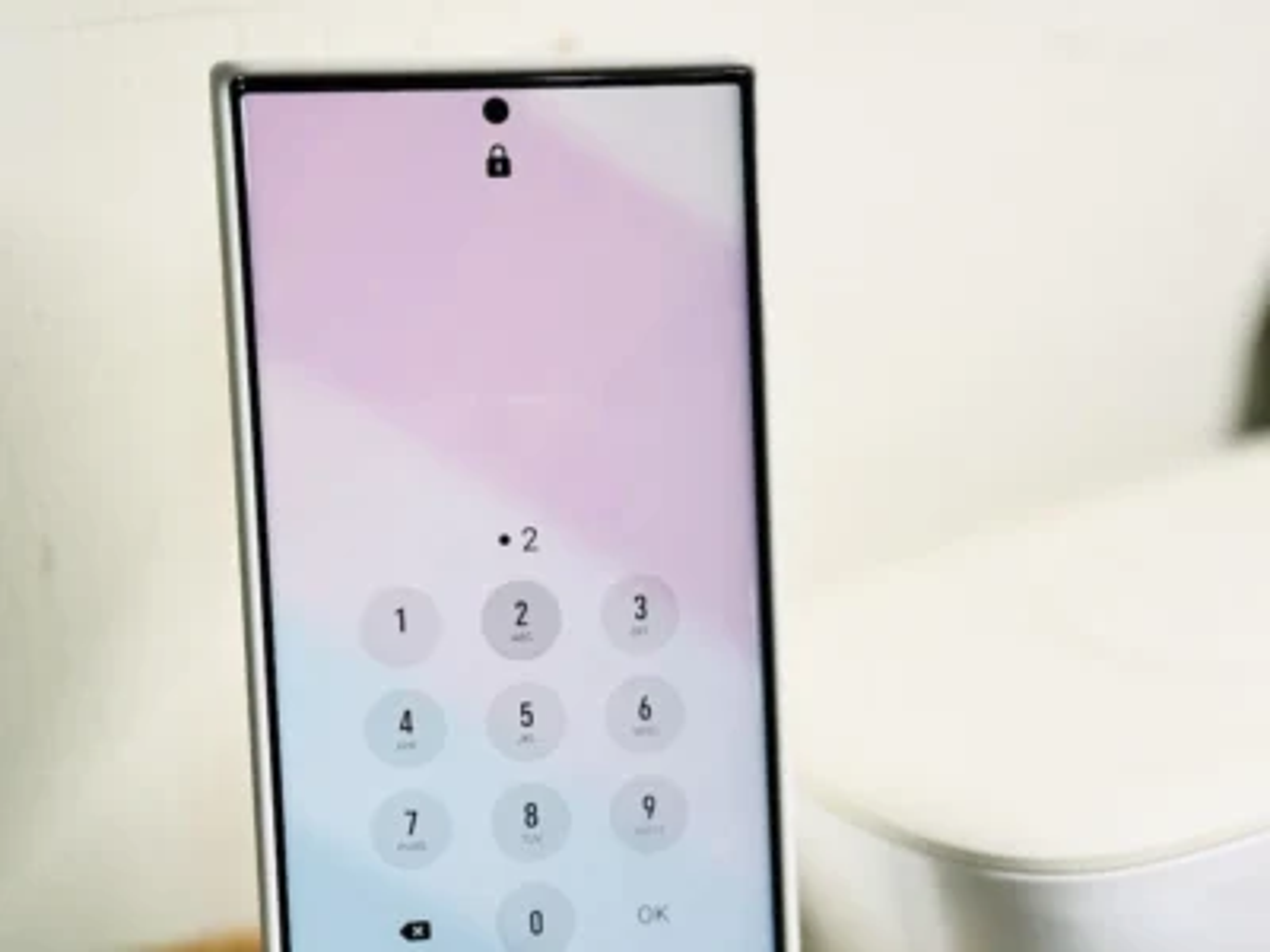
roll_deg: +1.3
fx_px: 1761
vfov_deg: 30.3
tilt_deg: -24.9
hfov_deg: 39.7
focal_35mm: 48
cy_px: 476
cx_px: 635
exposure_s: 1/60
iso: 100
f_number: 1.78
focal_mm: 6.86
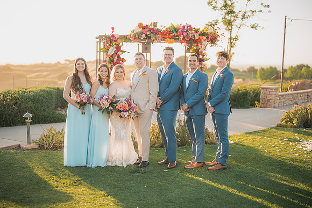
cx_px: 156
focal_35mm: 50
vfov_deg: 27.0
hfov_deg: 39.6
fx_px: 433
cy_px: 104
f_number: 1.2
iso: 200
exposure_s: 1/2000
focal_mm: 50
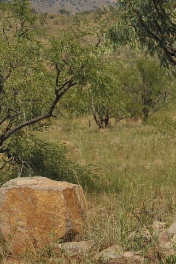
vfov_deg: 9.7
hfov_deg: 6.2
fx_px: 1547
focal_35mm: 211
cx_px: -267
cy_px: 20
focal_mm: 34
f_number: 9
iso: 200
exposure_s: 1/320
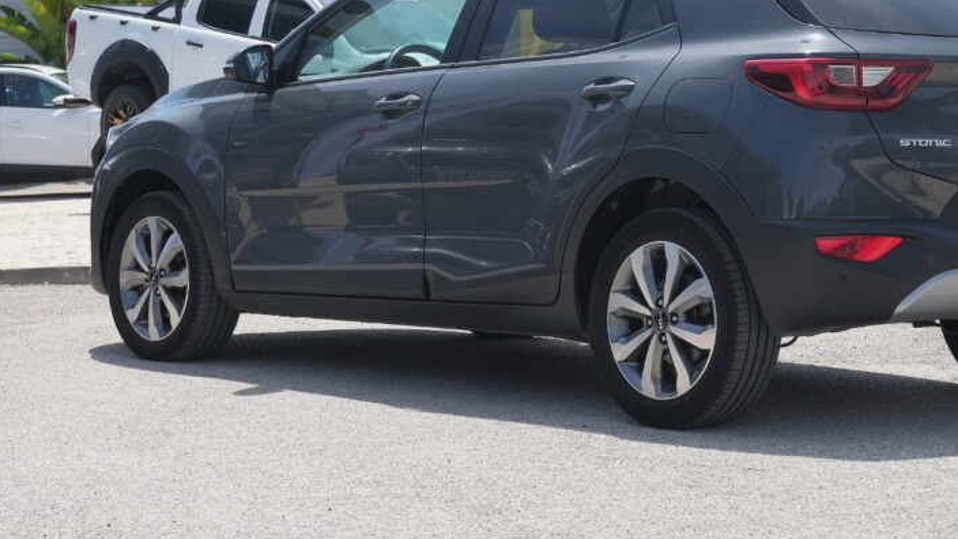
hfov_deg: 22.1
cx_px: 640
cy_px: 159
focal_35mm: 96
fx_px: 2439
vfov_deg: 12.6
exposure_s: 1/180
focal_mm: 42
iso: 160
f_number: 9
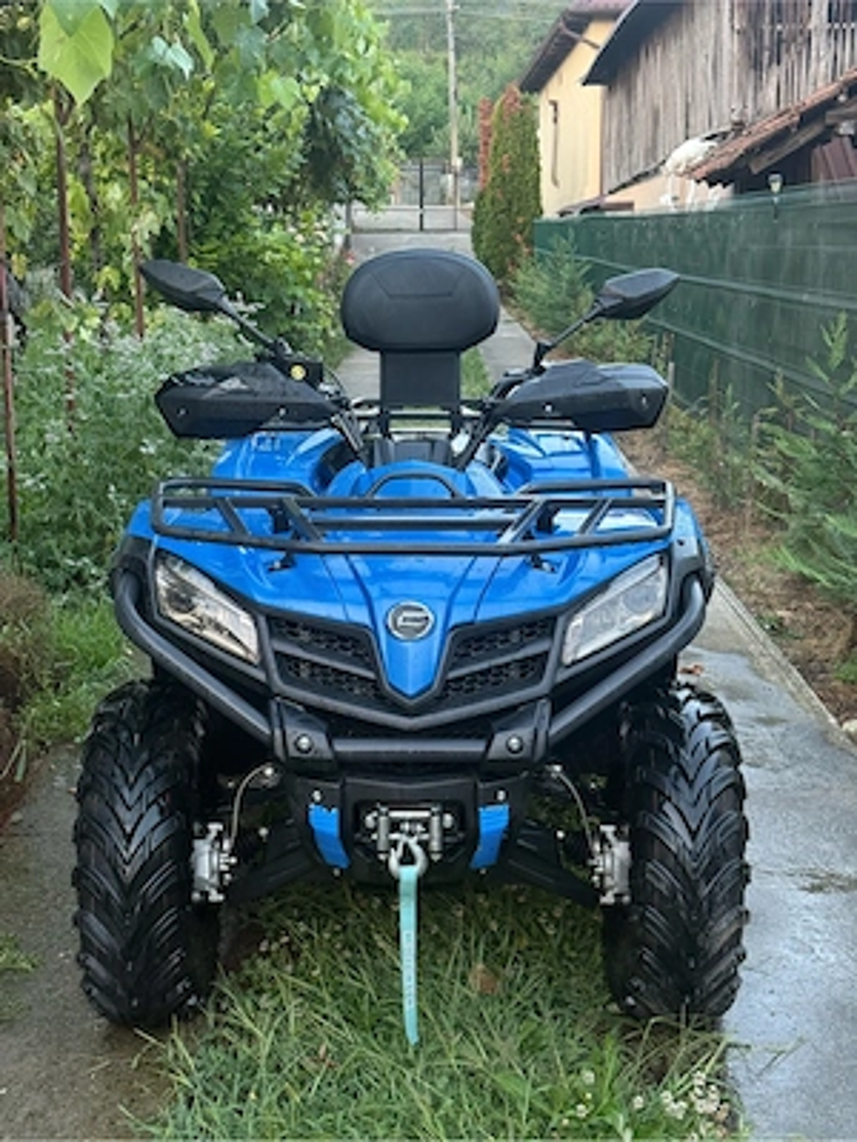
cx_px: 428
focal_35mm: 48
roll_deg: +0.1
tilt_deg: -10.8
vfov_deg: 39.7
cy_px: 571
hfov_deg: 30.3
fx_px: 1584
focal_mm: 6.76
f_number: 1.78
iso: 250
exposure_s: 1/60
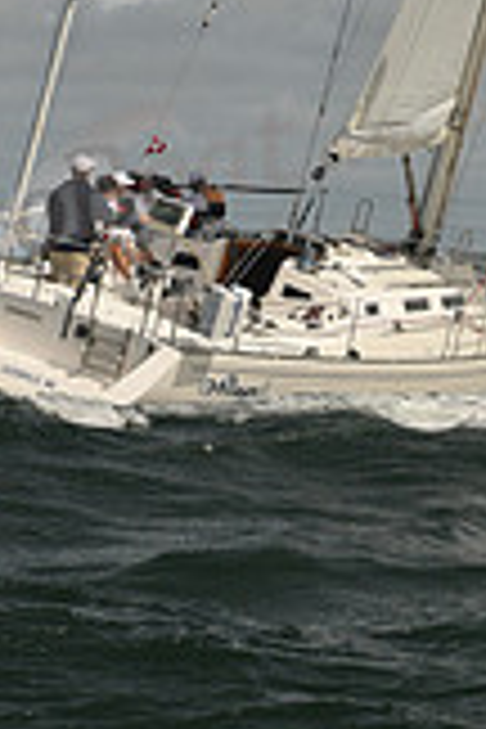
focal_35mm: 250
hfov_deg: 5.5
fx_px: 5062
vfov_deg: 8.0
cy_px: -554
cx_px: 650
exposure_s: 1/1000
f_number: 8
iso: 320
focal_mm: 70
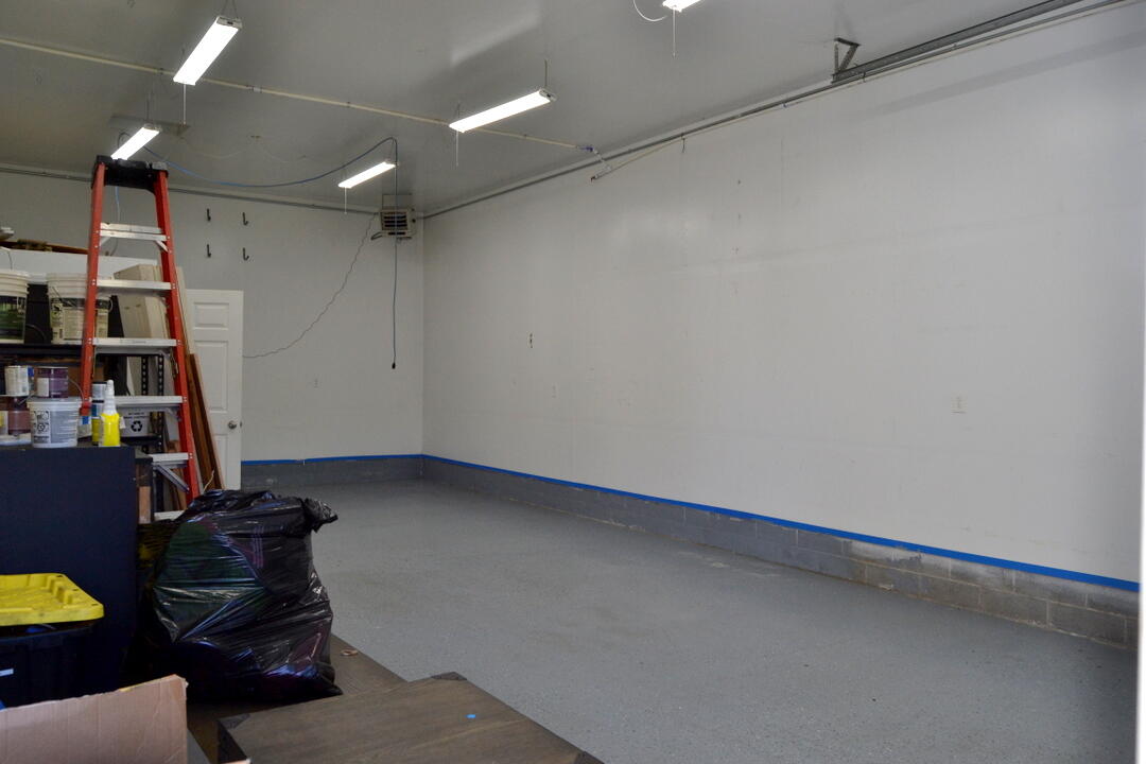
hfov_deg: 67.4
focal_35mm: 27
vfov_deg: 47.9
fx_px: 859
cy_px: 382
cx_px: 573
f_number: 5.6
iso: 320
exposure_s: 1/125
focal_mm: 18
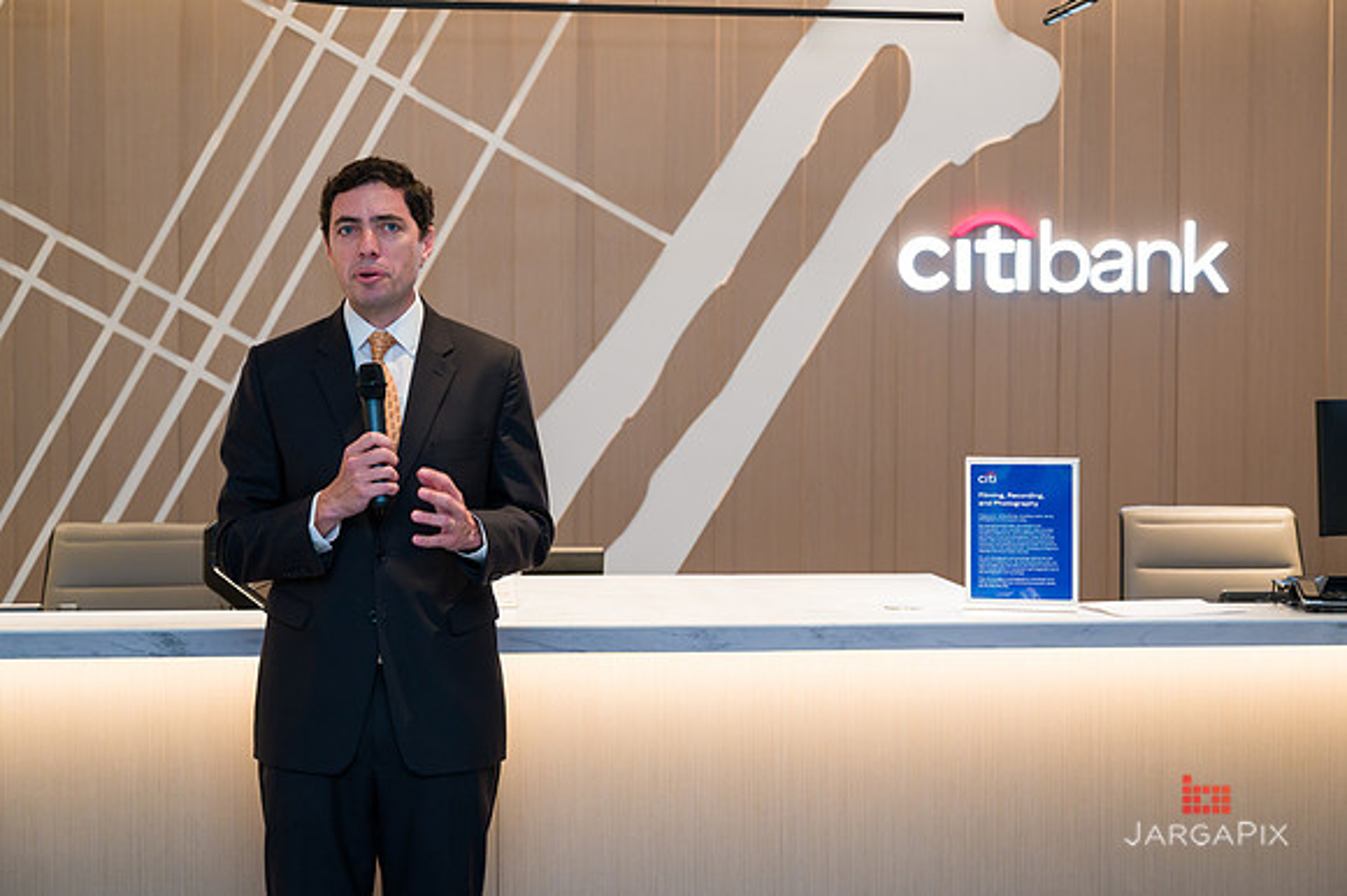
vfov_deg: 21.0
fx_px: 2413
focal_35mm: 65
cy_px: 430
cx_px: 675
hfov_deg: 31.2
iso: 640
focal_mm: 61
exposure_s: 1/200
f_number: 3.5
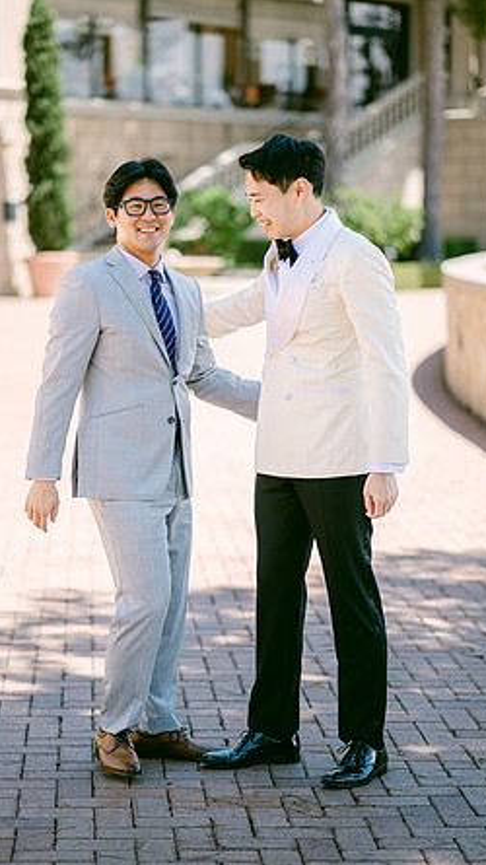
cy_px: 433
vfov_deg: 23.7
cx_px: 212
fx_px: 2064
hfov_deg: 13.4
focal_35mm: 90
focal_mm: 85
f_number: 1.8
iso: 64
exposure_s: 1/1600
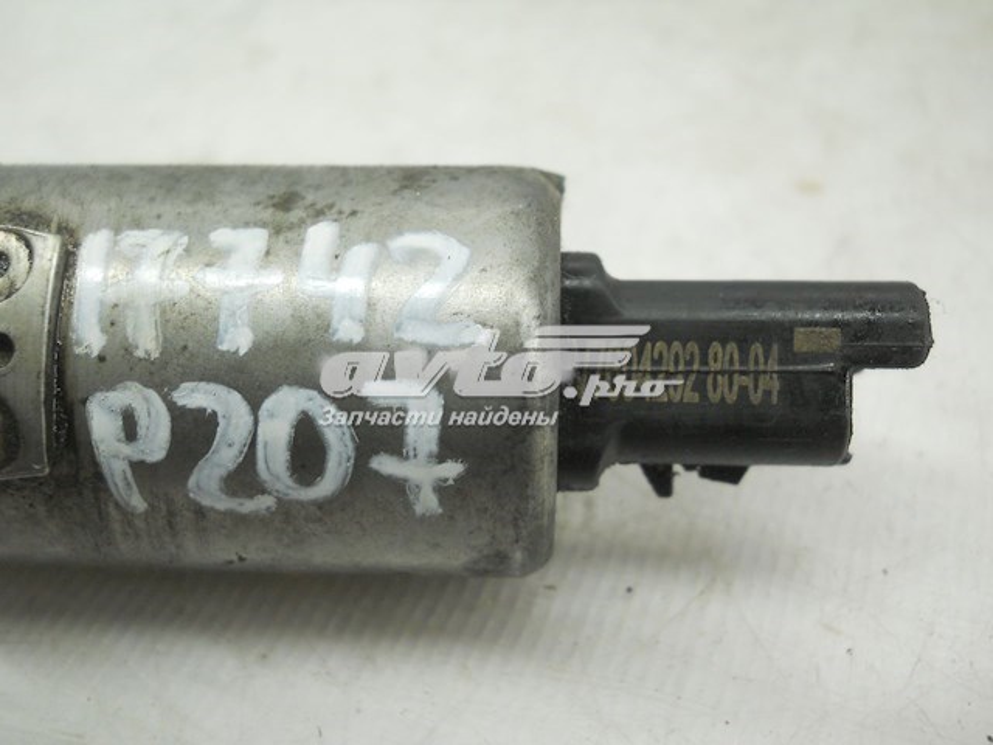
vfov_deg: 35.1
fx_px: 1176
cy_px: 372
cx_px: 496
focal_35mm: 41
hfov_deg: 45.8
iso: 100
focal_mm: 6.72
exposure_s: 1/30
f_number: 3.1
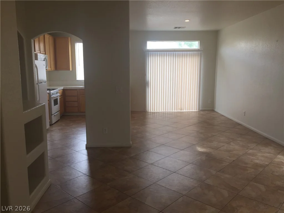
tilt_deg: -7.5
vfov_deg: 48.2
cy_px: 106
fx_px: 238
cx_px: 142
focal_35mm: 29
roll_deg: -0.2
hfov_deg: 61.7
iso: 32
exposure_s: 1/60
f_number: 2.2
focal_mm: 4.15
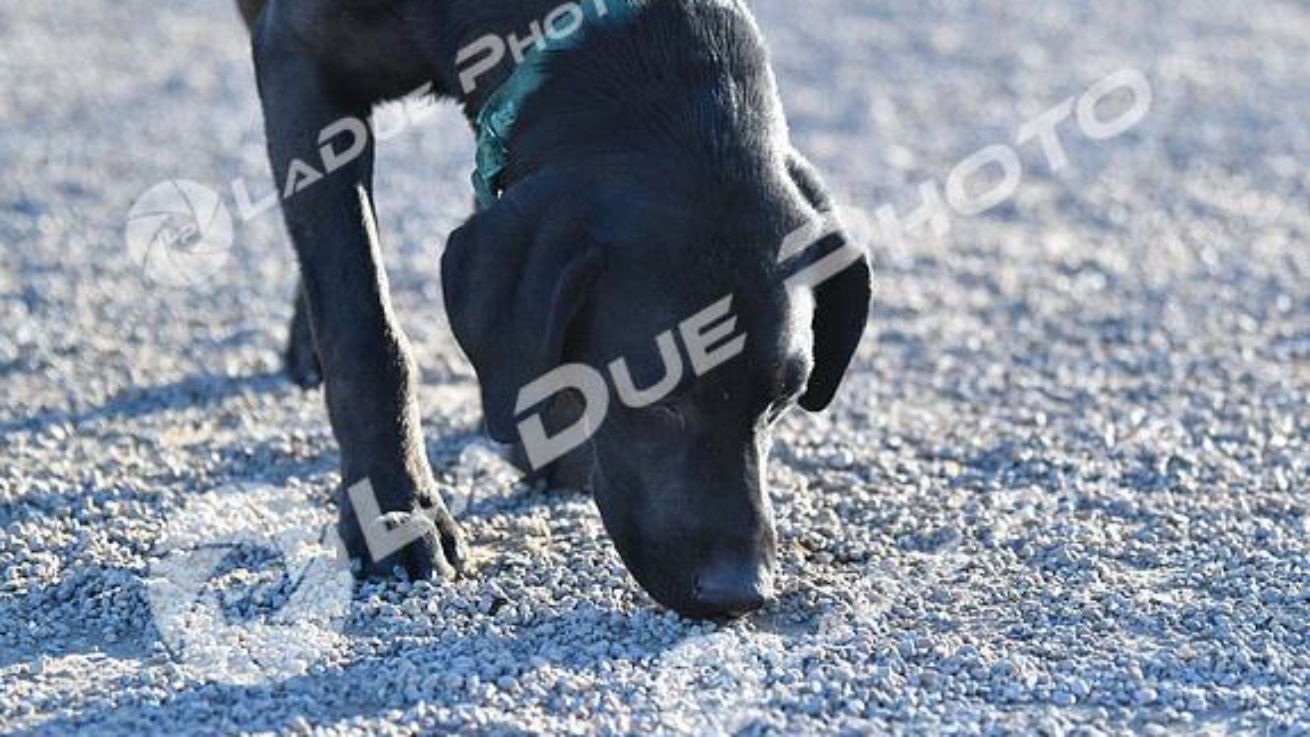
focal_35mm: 174
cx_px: 653
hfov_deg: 12.4
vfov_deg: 7.0
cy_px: 351
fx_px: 6044
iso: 1000
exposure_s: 1/4000
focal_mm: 110
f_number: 2.8
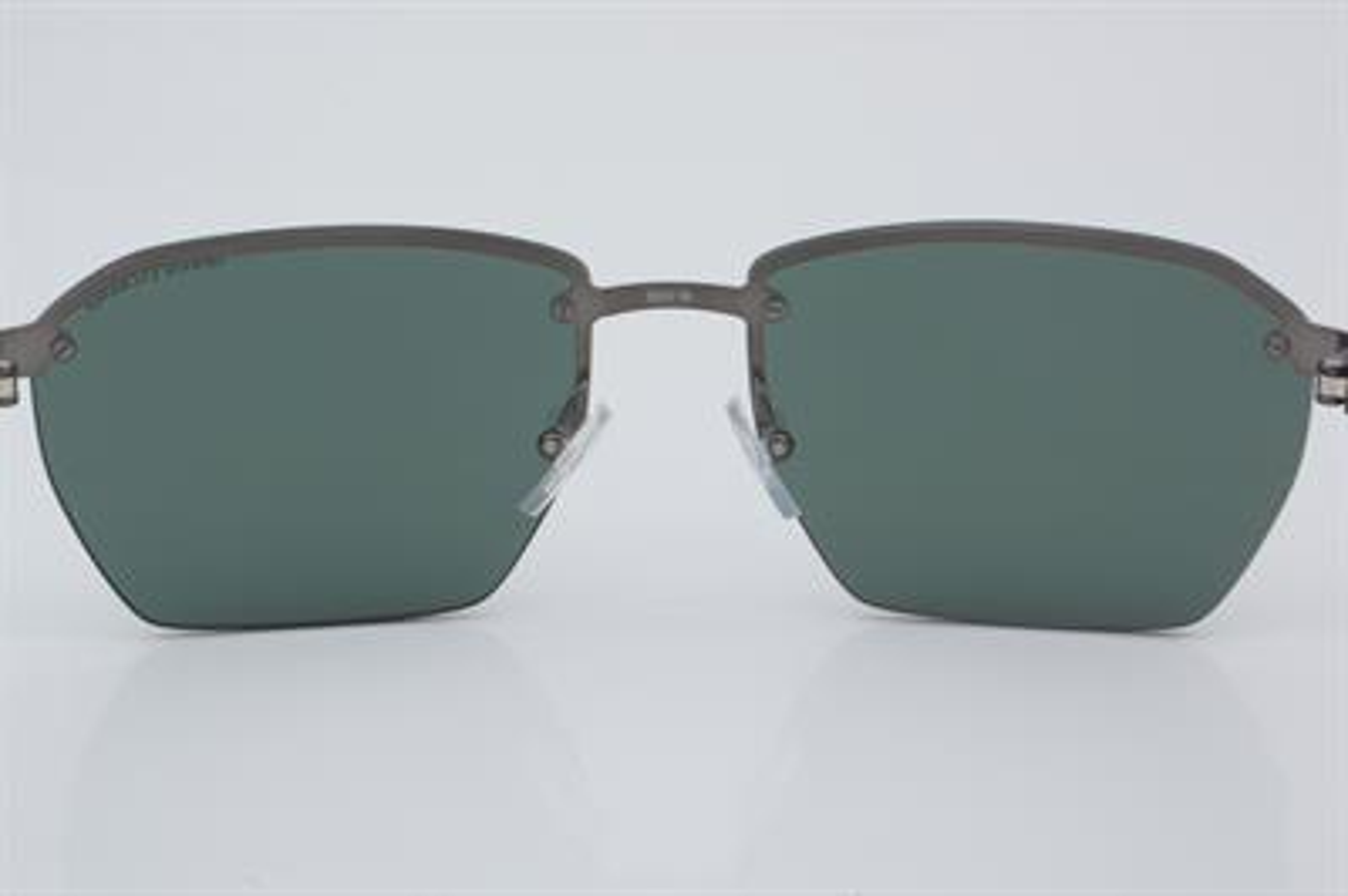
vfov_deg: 16.5
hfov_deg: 24.6
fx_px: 3087
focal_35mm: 82
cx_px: 674
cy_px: 448
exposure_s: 1/4
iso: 100
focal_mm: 55
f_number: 32
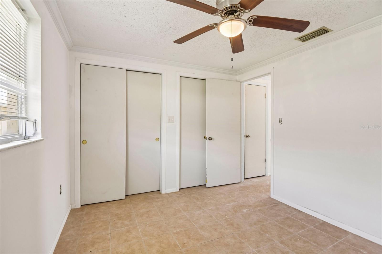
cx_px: 191
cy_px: 127
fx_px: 170
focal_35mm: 16
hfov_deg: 96.7
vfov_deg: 73.7
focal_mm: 16
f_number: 8
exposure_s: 1/20
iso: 400
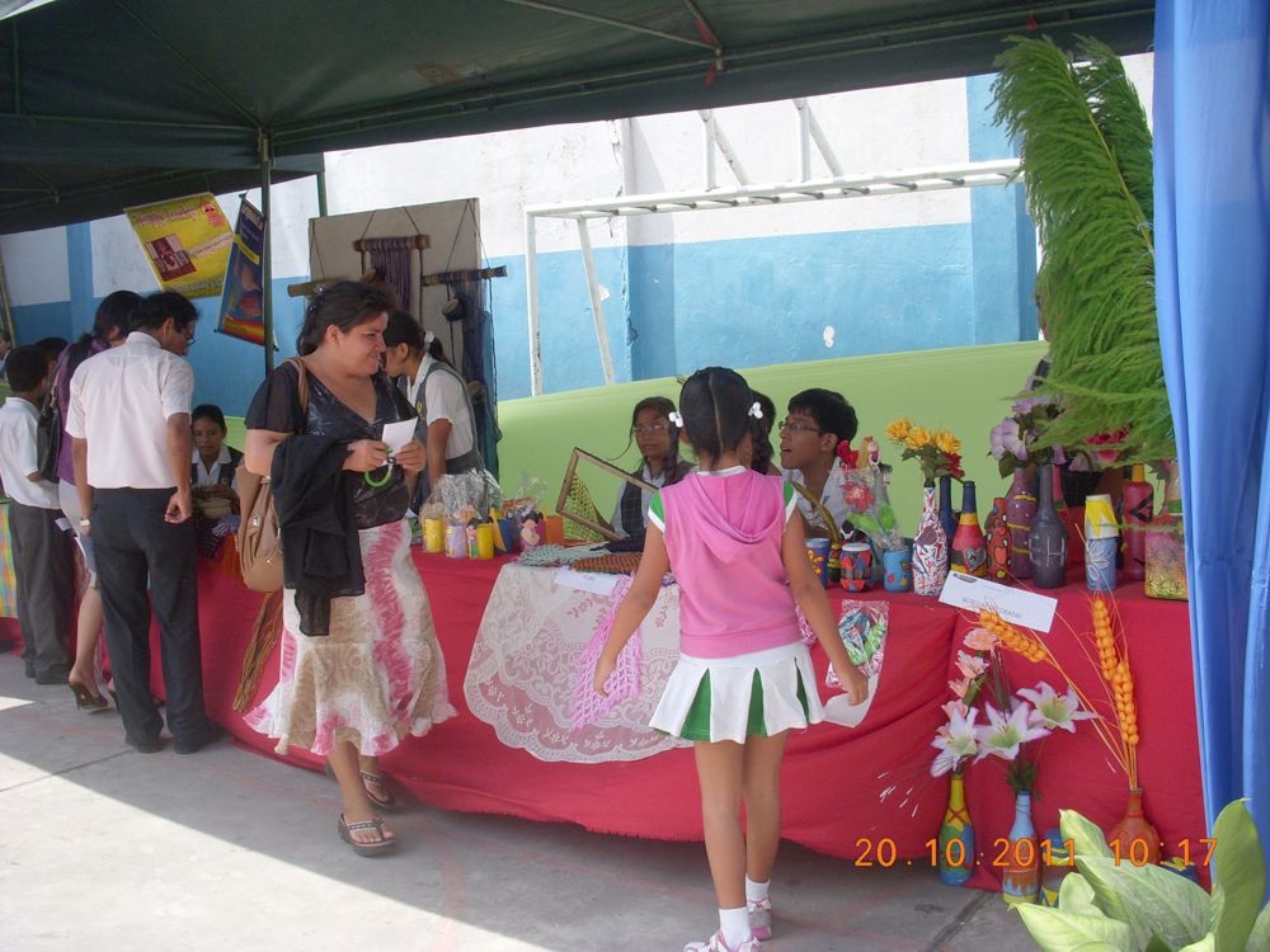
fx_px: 1394
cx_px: 635
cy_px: 476
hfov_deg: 49.0
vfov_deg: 37.7
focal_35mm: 38
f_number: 3.3
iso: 100
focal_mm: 6.3
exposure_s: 1/500
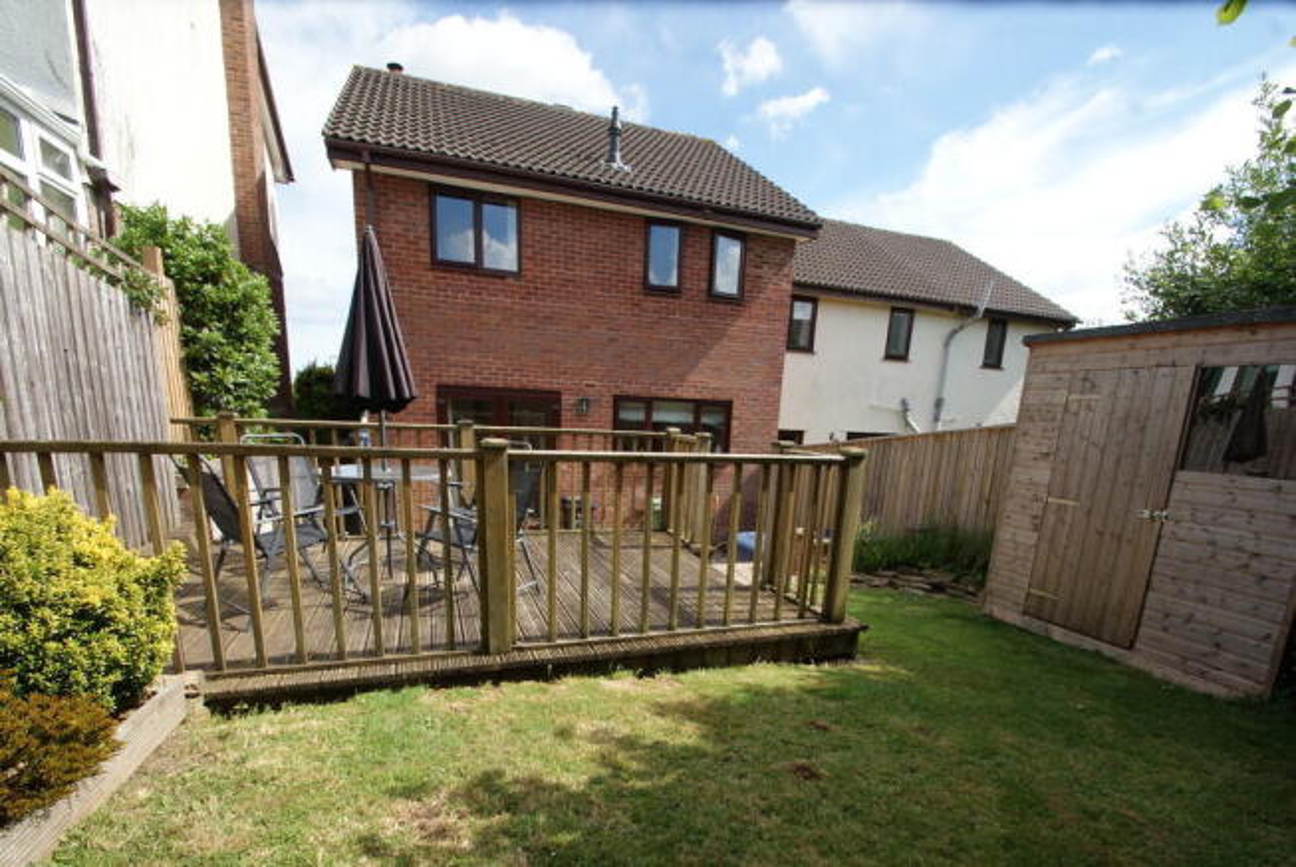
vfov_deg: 72.2
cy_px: 434
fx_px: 595
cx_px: 648
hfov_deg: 94.9
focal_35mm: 16
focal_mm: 11
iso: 100
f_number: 9
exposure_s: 1/80
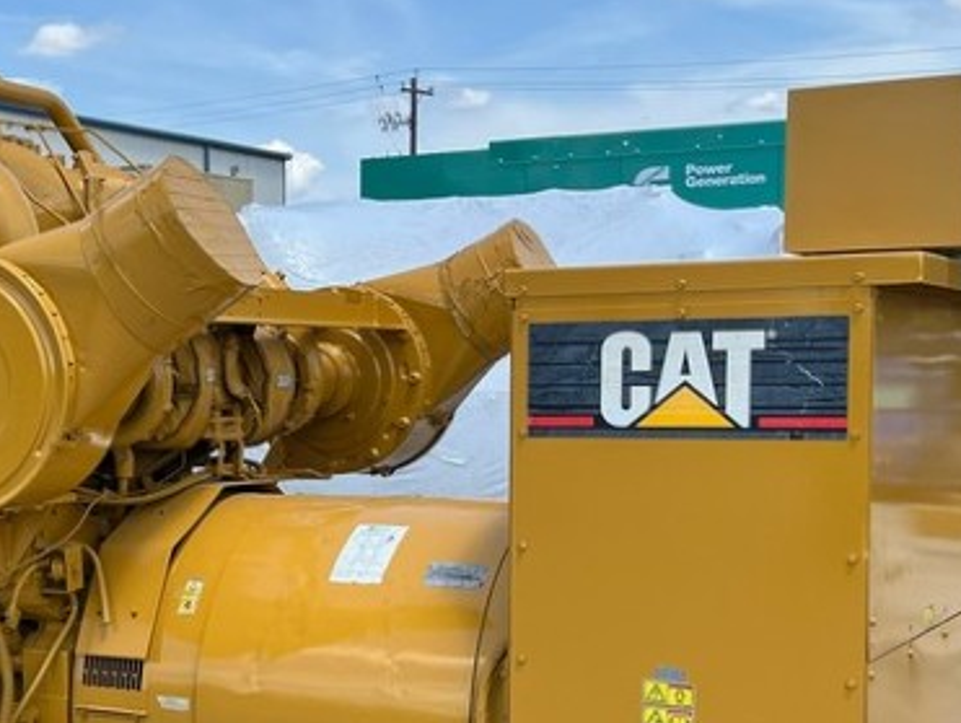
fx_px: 1945
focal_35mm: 70
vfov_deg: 20.9
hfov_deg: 26.0
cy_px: 500
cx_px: -54
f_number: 1.6
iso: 50
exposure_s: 1/2571
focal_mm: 5.1
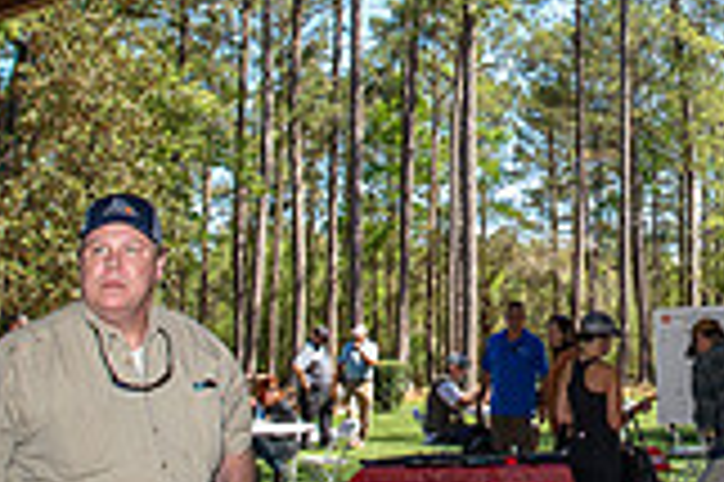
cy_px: 104
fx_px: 1266
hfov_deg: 30.7
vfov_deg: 21.3
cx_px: 630
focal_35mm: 63
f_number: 5.6
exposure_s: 1/125
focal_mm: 17
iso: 160
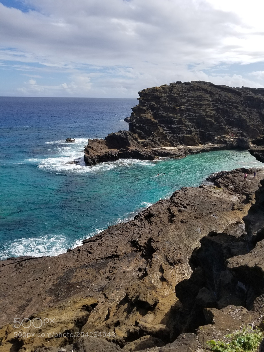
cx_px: 132
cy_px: 176
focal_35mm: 26
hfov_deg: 53.1
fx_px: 264
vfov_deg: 67.3
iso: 50
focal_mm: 4.25
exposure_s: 1/3896
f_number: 1.7
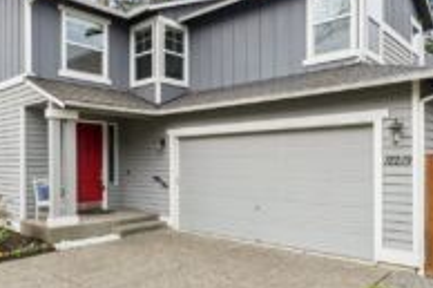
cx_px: 181
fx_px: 373
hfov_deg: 60.0
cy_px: 162
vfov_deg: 42.2
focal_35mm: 31
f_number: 9
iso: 250
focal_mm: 10
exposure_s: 1/125
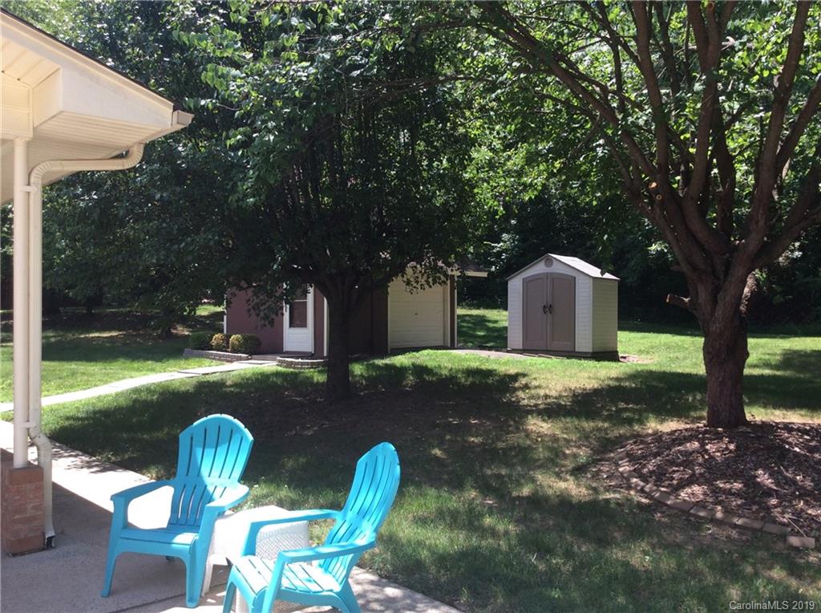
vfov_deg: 44.0
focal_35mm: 32
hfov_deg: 56.9
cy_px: 306
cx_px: 410
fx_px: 758
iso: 32
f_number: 2.4
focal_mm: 3.3
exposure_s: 1/386
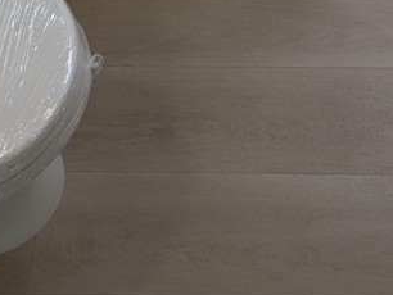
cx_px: 284
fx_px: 829
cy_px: -81
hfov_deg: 26.4
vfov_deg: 18.8
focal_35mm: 73
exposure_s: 1/141
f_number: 2.2
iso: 94
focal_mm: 2.35
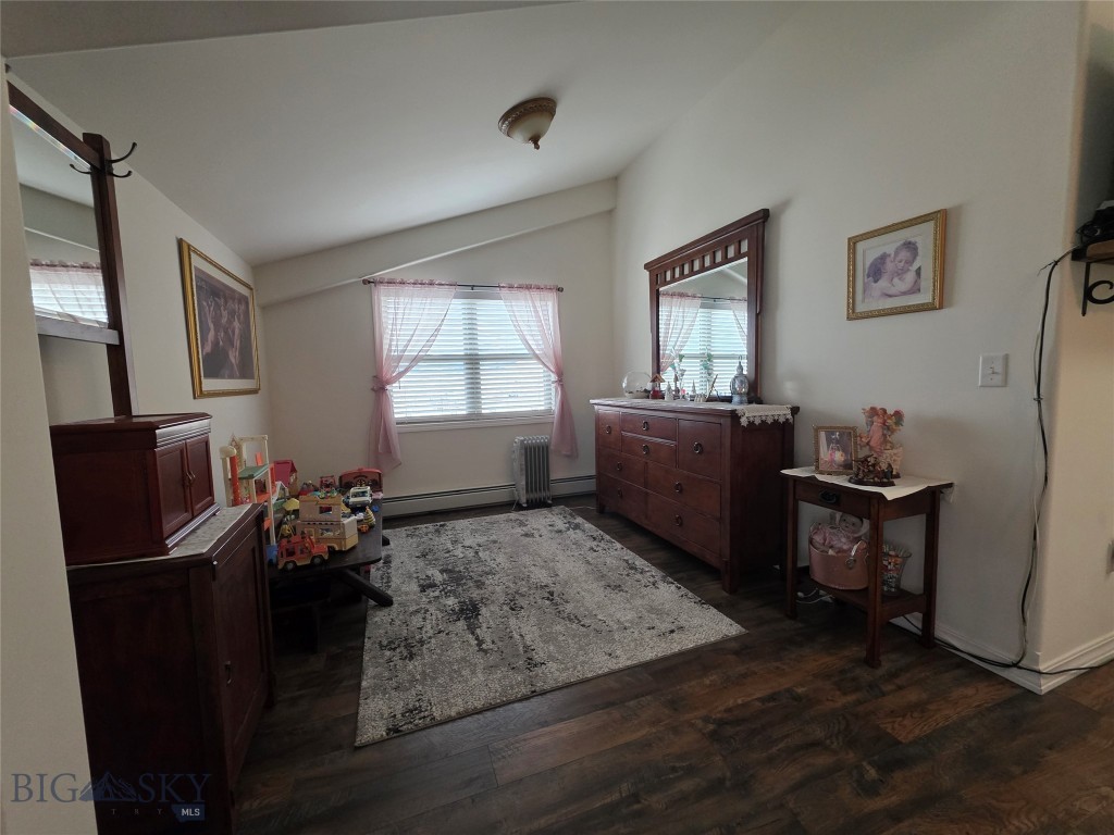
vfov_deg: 89.9
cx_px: 557
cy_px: 418
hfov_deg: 106.2
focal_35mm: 13
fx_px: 418
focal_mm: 2.2
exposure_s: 1/60
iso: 500
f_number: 1.9
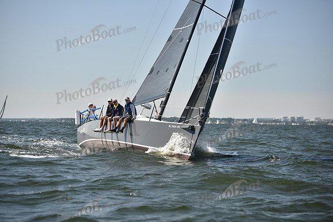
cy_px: 111
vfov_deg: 11.8
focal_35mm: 116
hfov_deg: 17.6
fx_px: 1073
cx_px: 166
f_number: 3.2
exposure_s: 1/1000
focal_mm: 116
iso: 250
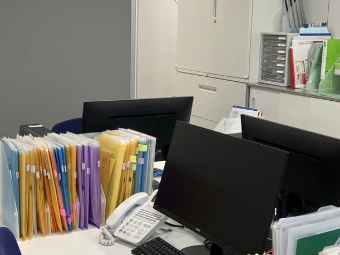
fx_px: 540
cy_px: 111
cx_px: 158
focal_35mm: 55
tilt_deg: -8.1
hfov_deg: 34.9
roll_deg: -1.0
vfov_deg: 26.5
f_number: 1.8
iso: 80
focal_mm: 3.99
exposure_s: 1/120
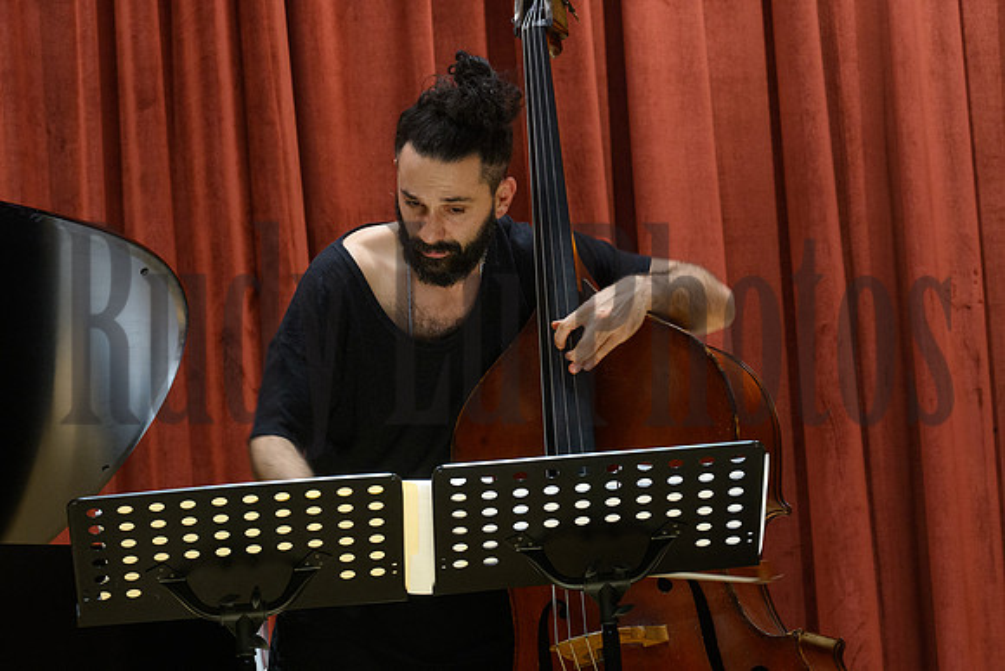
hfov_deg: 12.4
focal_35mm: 165
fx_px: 4607
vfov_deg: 8.3
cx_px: 502
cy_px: 336
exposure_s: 1/40
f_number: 11
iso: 6400
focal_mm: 165
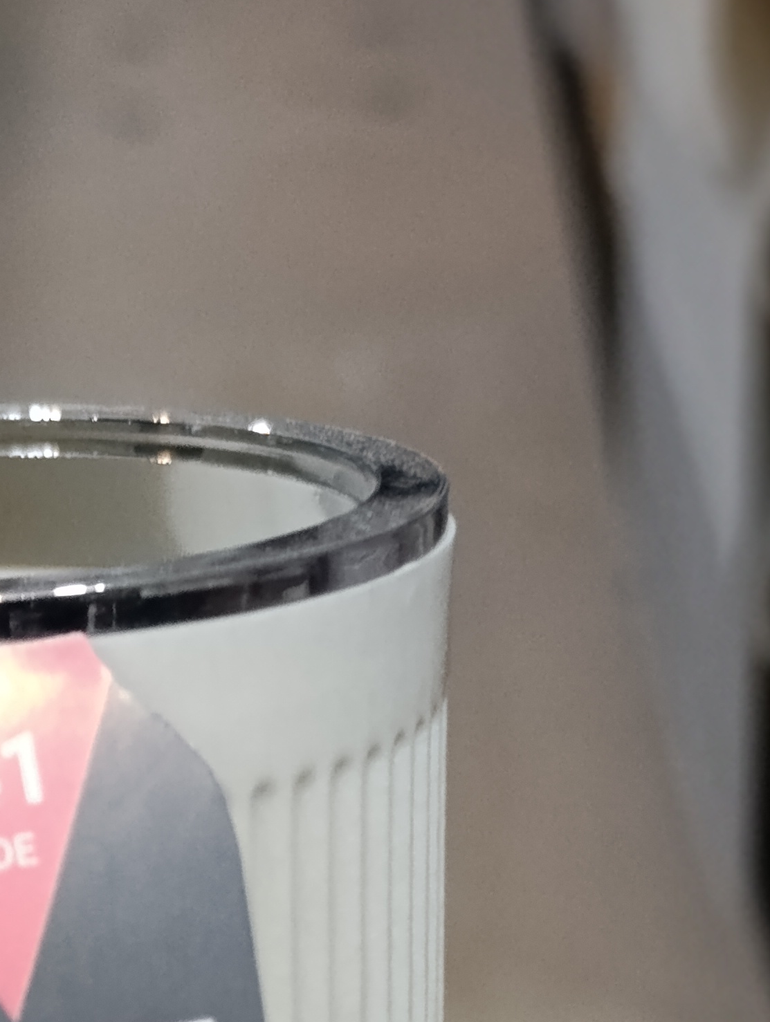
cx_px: 138
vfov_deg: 15.1
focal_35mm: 127
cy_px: 1158
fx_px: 3757
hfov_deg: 11.7
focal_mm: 6.14
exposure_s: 1/50
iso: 1000
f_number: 1.6
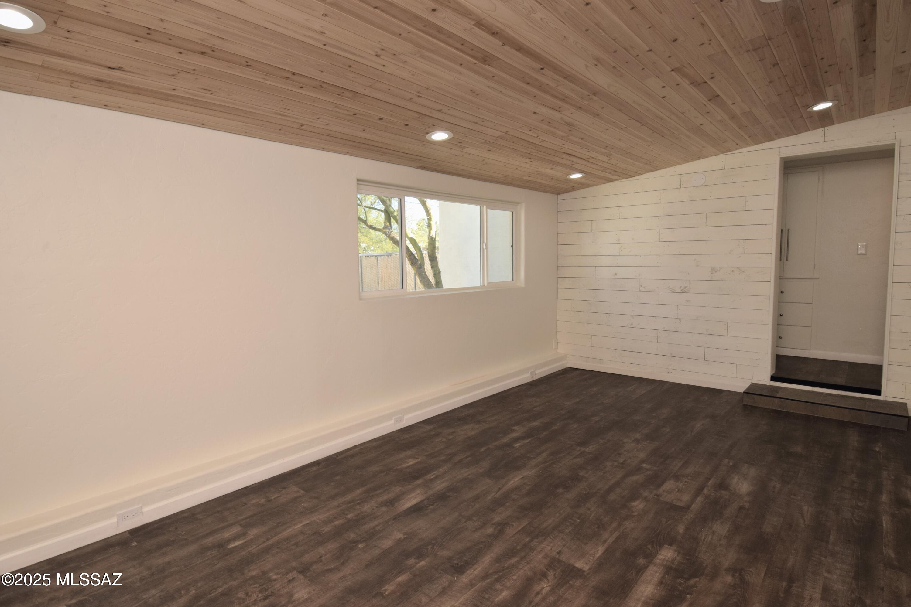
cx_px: 456
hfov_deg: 90.0
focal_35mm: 18
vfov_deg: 67.4
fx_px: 455
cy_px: 304
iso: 400
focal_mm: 12
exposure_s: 1/100
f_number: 9
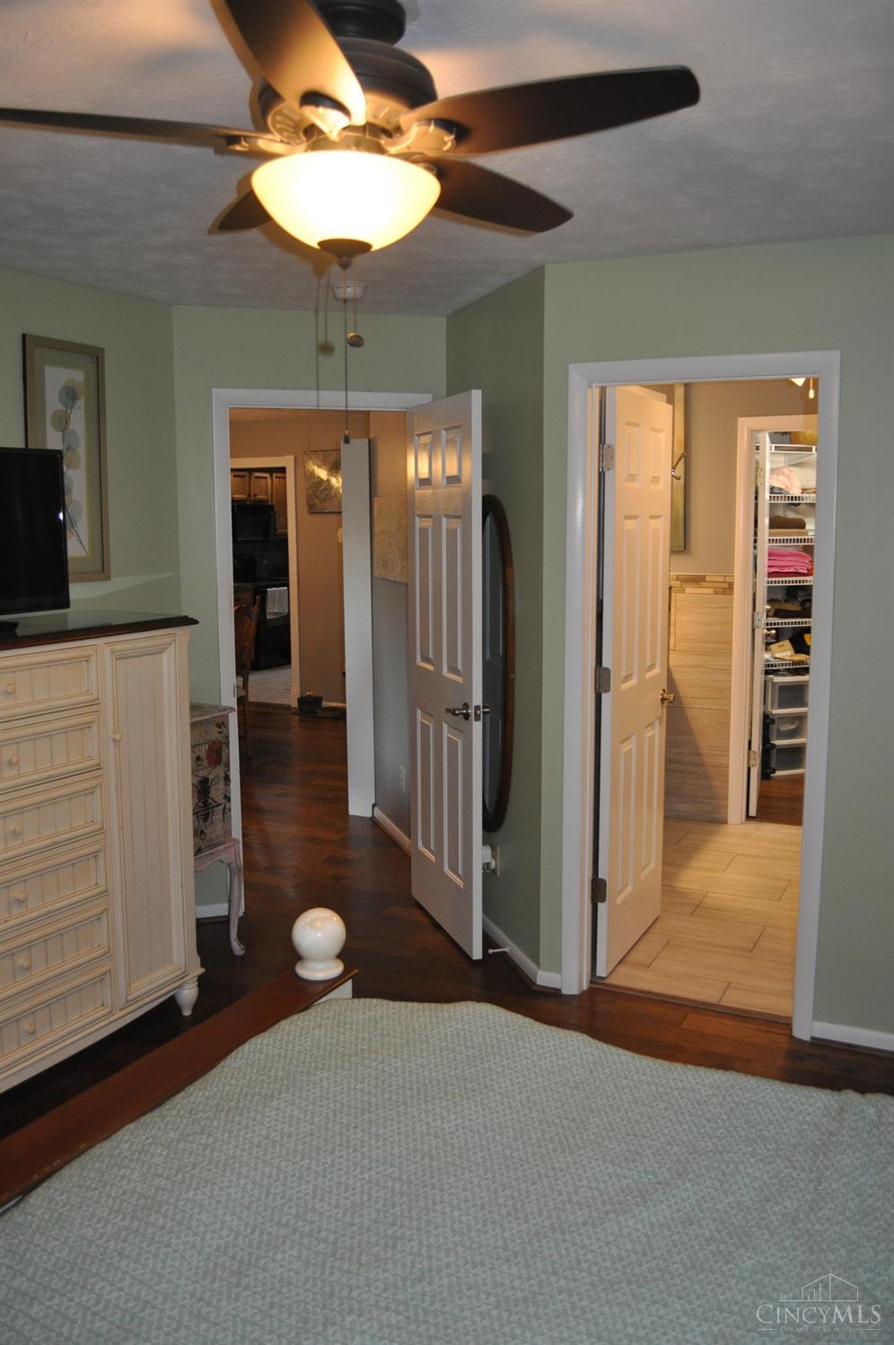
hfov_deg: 43.5
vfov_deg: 62.0
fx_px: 1120
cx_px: 447
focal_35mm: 30
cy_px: 672
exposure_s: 1/80
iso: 800
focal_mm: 20
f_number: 3.8
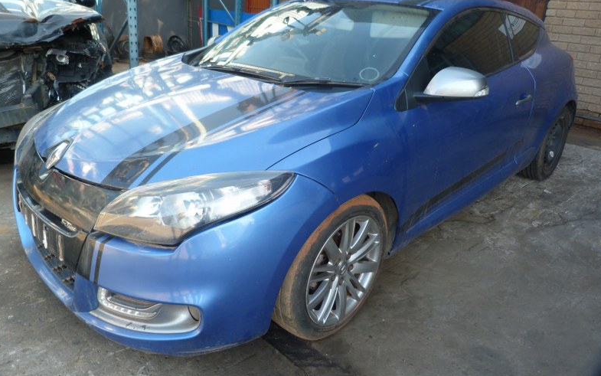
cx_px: 298
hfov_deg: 68.4
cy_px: 167
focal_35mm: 27
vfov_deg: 46.0
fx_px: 442
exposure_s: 1/60
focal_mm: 4.5
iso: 80
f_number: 2.8
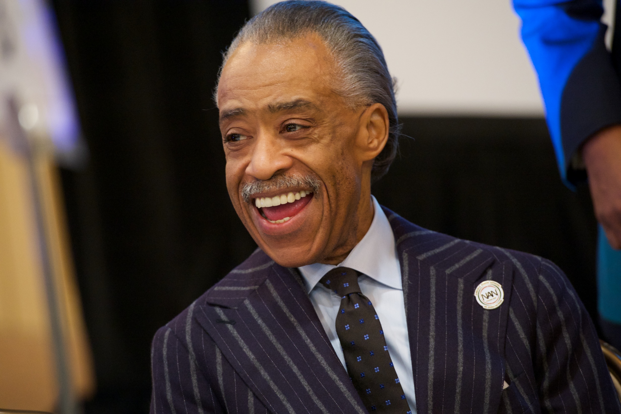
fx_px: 3448
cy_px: 207
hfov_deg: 10.3
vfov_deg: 6.9
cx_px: 310
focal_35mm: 200
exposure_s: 1/80
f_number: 4
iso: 6400
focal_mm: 200
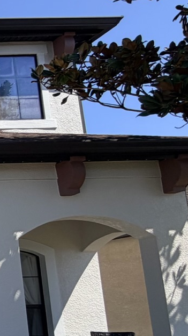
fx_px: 444
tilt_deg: +7.4
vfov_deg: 40.1
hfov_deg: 13.7
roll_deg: +1.5
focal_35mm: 50
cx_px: -298
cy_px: 256
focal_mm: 2.22
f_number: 2.2
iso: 20
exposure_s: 1/1189
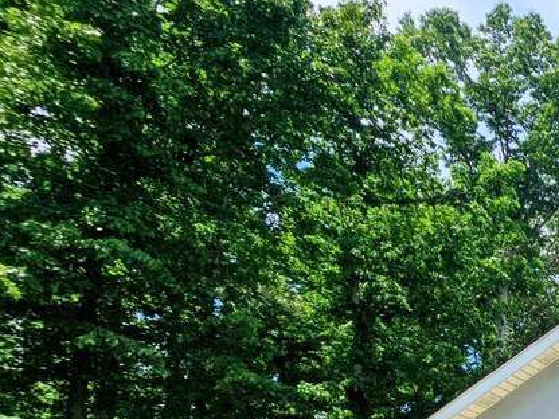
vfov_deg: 30.4
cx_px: 840
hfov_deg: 28.9
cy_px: 508
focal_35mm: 40
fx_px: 646
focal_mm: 2.2
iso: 50
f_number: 2.2
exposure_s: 1/3264
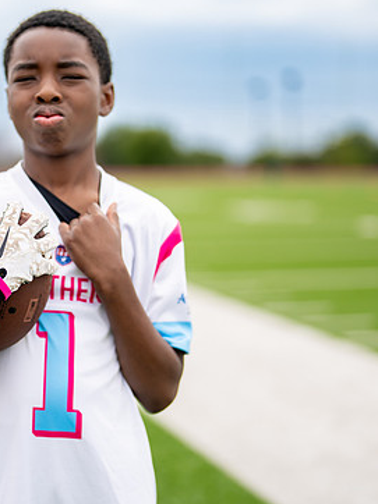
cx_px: 78
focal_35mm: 93
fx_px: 1356
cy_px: 240
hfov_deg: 15.8
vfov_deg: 21.1
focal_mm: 50
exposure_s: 1/6400
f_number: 1.2
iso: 100
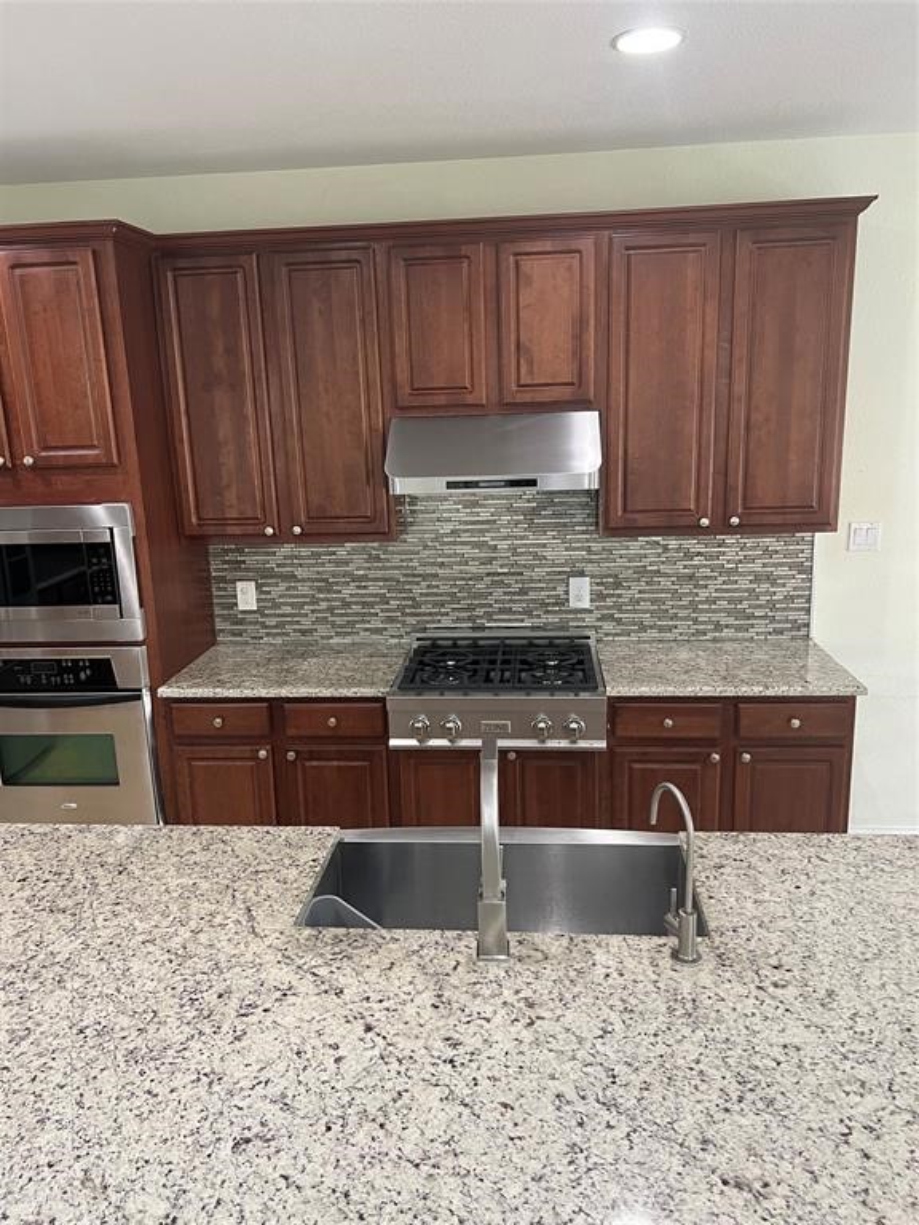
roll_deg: +2.1
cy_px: 612
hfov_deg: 53.1
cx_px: 460
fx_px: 920
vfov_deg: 67.3
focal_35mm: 26
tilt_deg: -13.4
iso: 200
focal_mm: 5.7
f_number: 1.5
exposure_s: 1/60
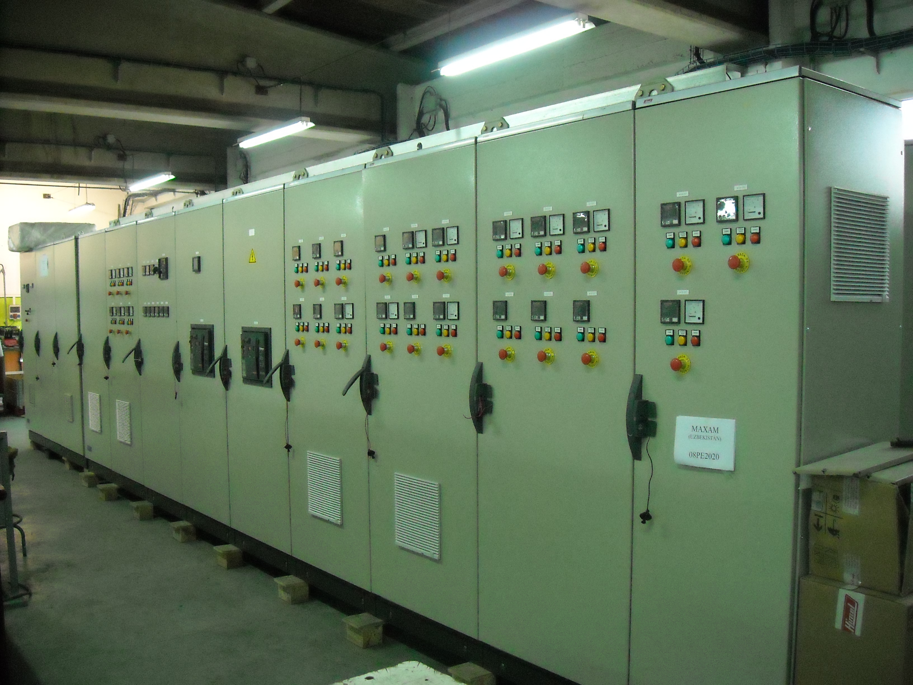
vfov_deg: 40.7
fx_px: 923
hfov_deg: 52.6
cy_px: 342
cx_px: 456
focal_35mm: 35
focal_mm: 5.7
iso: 800
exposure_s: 1/71
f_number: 2.8
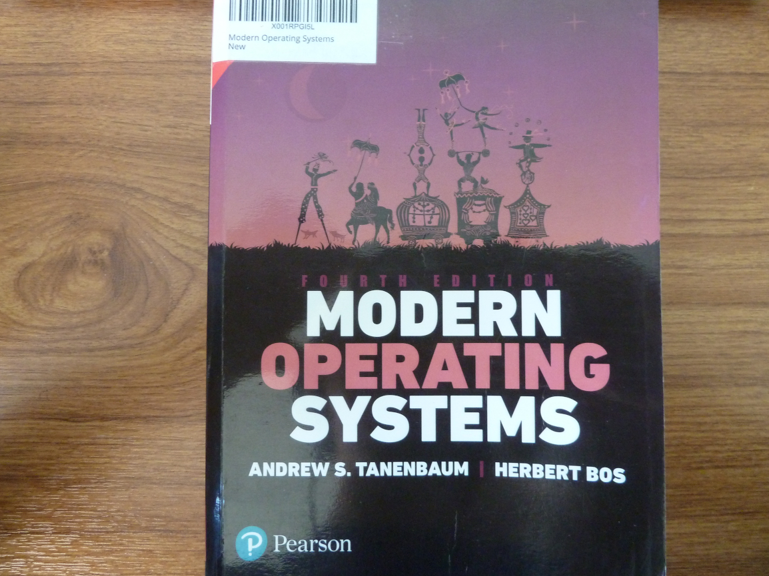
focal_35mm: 26
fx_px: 577
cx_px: 390
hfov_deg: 67.3
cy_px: 278
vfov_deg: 53.0
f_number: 3.3
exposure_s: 1/25
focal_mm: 4.1
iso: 400
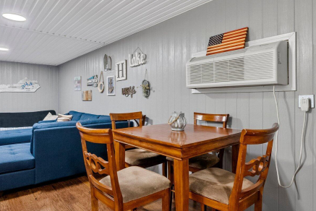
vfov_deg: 53.2
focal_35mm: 24
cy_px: 99
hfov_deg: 73.7
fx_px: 211
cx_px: 155
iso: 400
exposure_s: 1/2
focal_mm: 14
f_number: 7.1
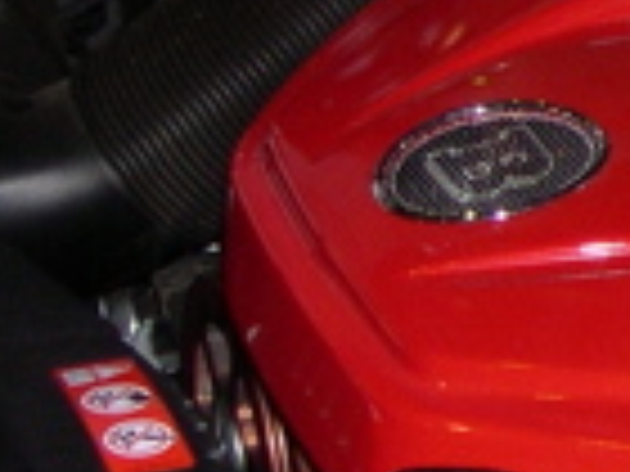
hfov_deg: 7.0
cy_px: 49
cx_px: 1390
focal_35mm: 268
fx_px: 4878
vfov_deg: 5.5
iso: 140
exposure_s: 1/60
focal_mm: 10.1
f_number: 3.1
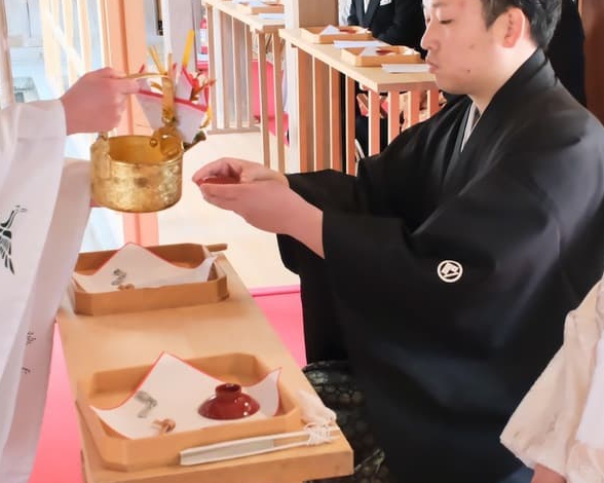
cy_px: 226
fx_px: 1233
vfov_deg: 22.2
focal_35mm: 69
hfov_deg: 27.5
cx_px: 356
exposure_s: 1/100
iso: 3200
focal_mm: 20
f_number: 5.6
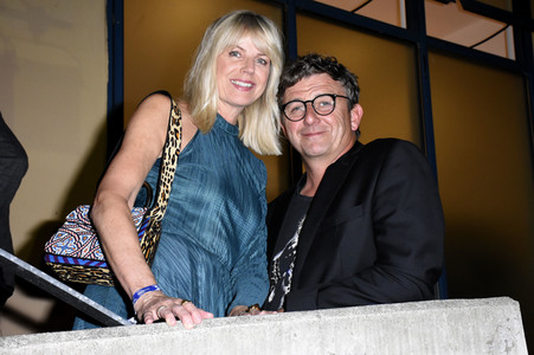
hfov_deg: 37.9
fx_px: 778
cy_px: 178
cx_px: 267
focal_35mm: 52
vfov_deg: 25.7
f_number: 6.3
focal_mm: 35
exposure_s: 1/60
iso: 3200
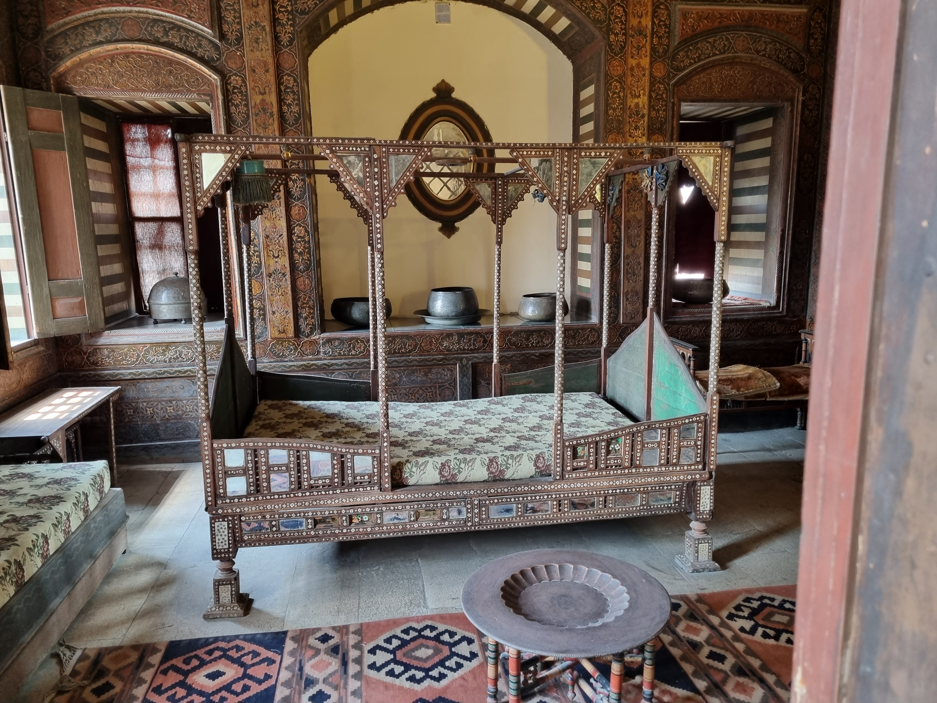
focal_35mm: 26
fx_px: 704
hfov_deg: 67.3
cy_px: 352
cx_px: 468
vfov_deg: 53.1
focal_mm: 5.4
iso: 400
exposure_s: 1/50
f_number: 1.8
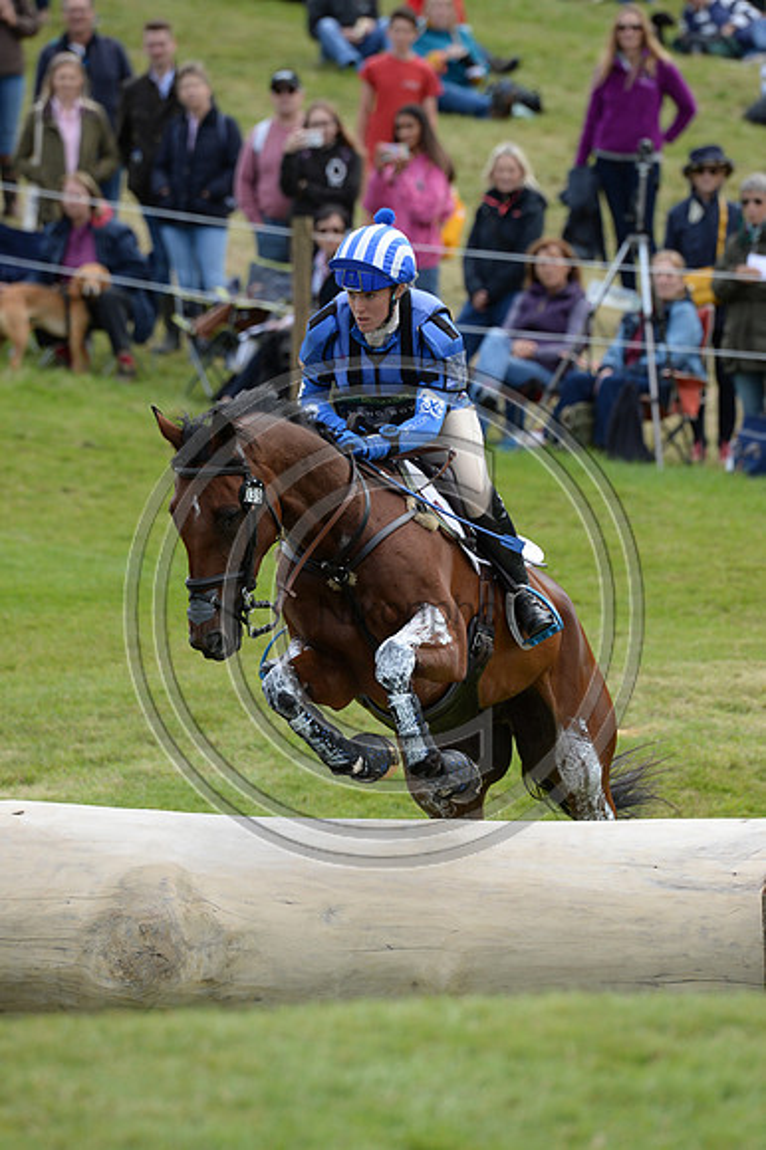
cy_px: 575
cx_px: 383
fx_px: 11503
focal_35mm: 360
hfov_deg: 3.8
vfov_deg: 5.7
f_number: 7.1
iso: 800
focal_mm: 360
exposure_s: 1/1000
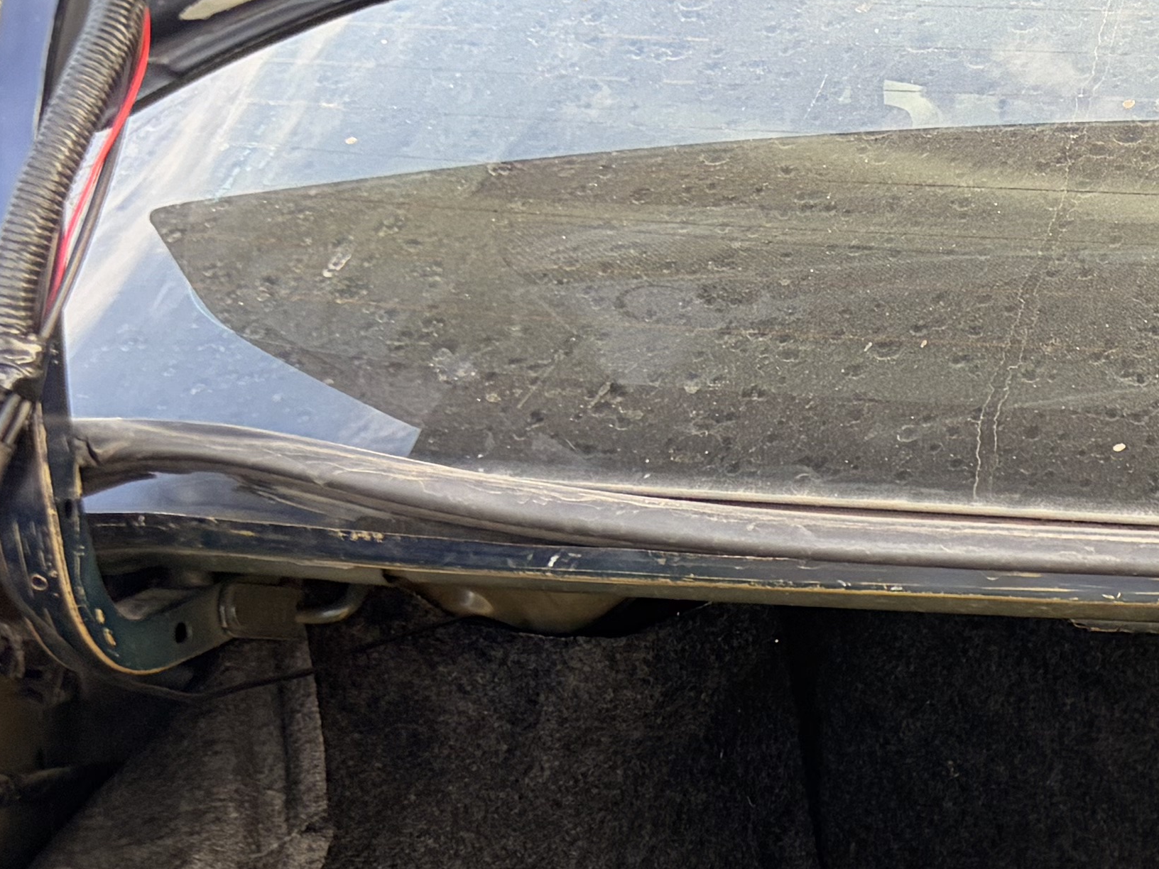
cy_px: 983
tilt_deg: -22.7
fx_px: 3047
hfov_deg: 18.7
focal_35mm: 91
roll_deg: +0.4
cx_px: 1788
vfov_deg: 15.7
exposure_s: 1/218
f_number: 1.6
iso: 100
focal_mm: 5.96
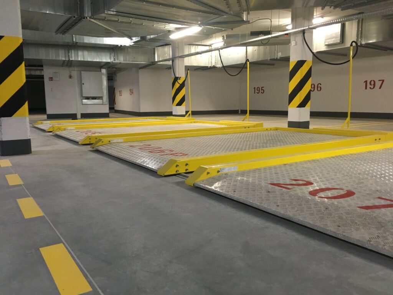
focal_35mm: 29
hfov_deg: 61.7
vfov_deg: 48.2
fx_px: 329
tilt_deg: -9.2
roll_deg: -0.4
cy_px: 148
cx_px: 196
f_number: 2.2
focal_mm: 4.15
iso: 160
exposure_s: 1/33
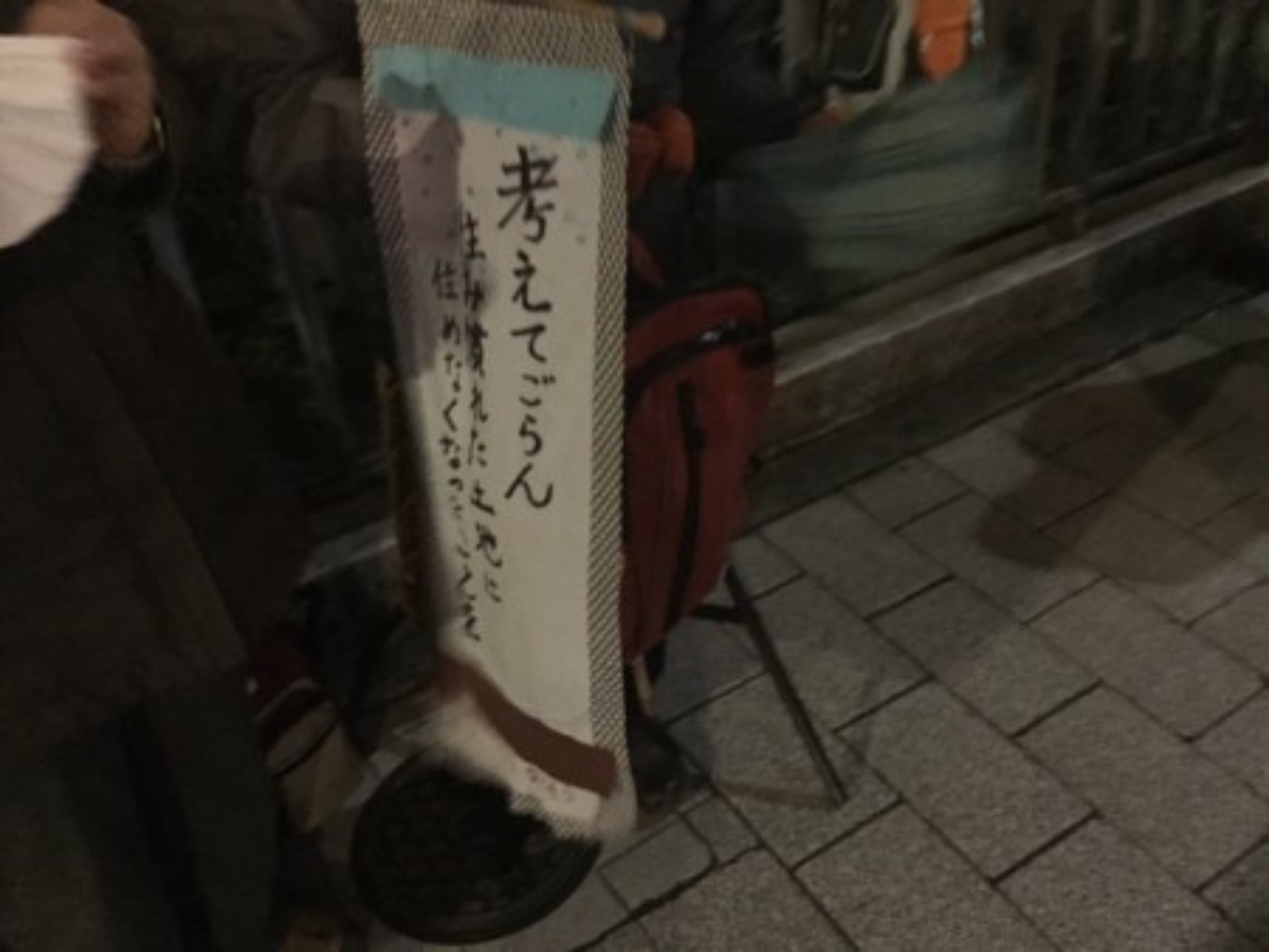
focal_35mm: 29
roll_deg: +5.6
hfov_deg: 61.6
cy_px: 476
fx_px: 1064
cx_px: 634
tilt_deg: -32.9
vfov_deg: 48.3
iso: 1000
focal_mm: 4.15
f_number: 2.2
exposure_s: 1/15
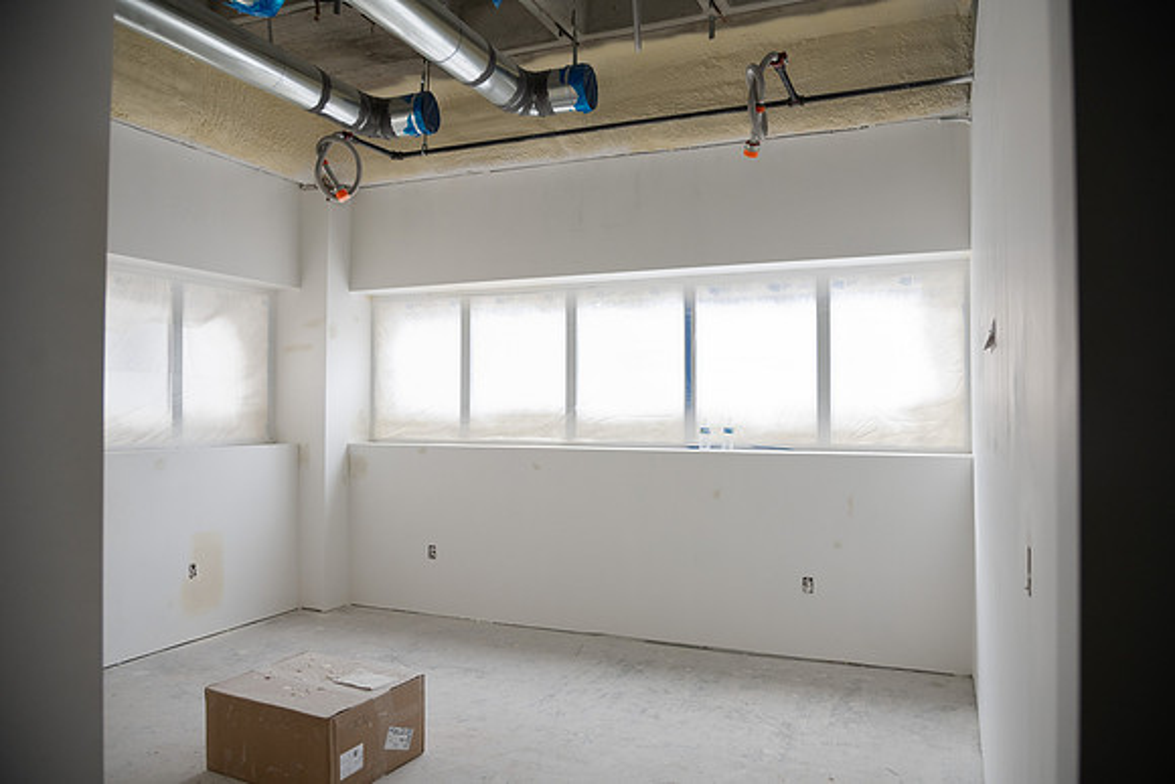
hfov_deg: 71.8
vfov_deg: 51.5
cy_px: 392
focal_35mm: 25
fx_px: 812
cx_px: 600
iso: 500
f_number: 4
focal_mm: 24
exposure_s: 1/250
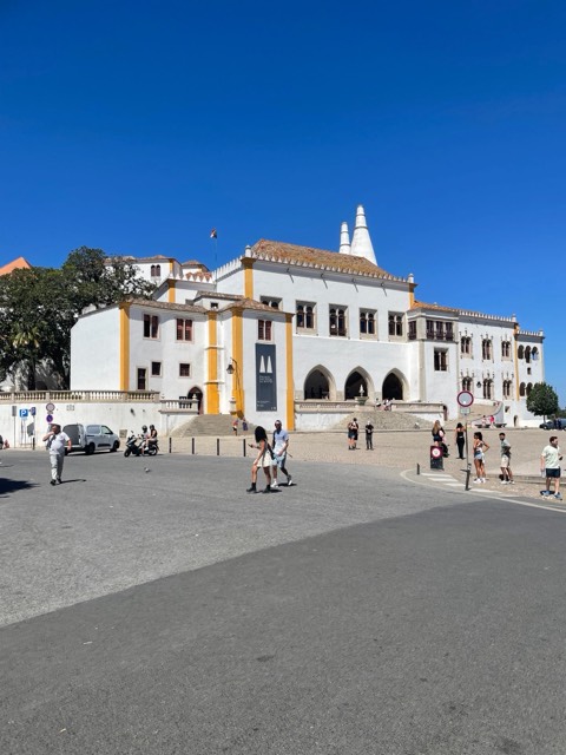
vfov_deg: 67.3
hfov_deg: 53.1
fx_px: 567
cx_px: 283
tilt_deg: +8.5
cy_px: 378
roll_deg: +0.6
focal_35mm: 26
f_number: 1.6
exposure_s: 1/5814
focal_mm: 4.2
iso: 32
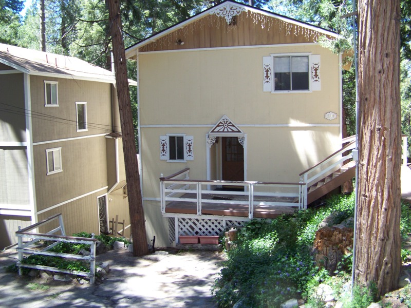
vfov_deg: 39.7
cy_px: 154
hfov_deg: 51.4
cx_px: 206
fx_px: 427
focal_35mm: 36
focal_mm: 5.85
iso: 66
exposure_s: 1/160
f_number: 2.8
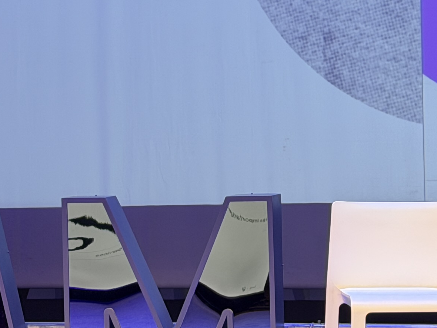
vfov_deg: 9.0
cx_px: 292
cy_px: 55
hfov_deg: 12.0
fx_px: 2070
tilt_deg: +1.0
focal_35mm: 164
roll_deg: +1.7
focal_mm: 6.76
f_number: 1.78
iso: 80
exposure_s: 1/50
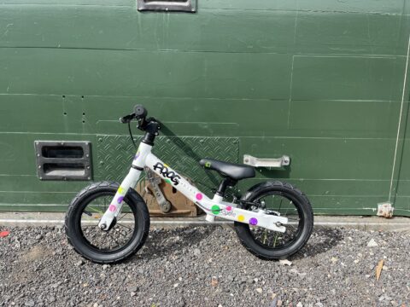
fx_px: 308
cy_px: 154
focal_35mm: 26
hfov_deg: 67.3
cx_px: 205
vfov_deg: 53.1
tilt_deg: -11.6
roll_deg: +0.2
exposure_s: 1/1066
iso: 50
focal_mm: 5.1
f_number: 1.6
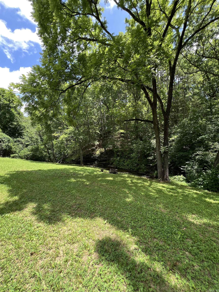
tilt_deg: -0.9
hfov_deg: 89.9
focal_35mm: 13
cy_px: 146
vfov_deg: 106.2
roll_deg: +0.8
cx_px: 110
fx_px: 110
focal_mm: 1.57
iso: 32
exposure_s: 1/167
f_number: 1.8
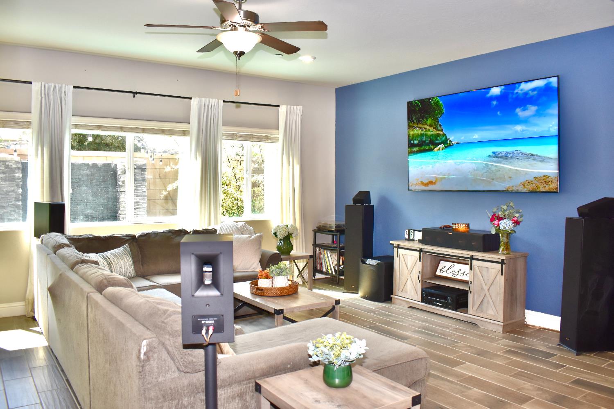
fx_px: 460
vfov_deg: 47.9
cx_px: 307
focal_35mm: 27
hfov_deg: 67.4
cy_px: 204
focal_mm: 18
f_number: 5
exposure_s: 1/200
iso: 640
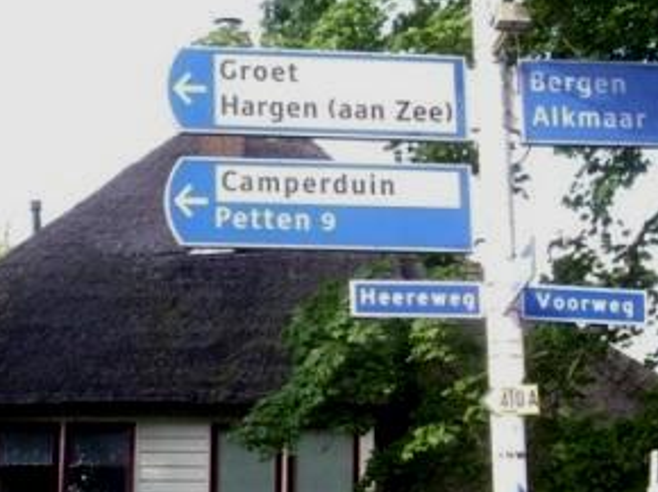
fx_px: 1595
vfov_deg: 17.5
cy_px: 317
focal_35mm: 84
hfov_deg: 23.2
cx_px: 427
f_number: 2.8
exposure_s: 1/160
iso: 100
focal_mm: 7.9
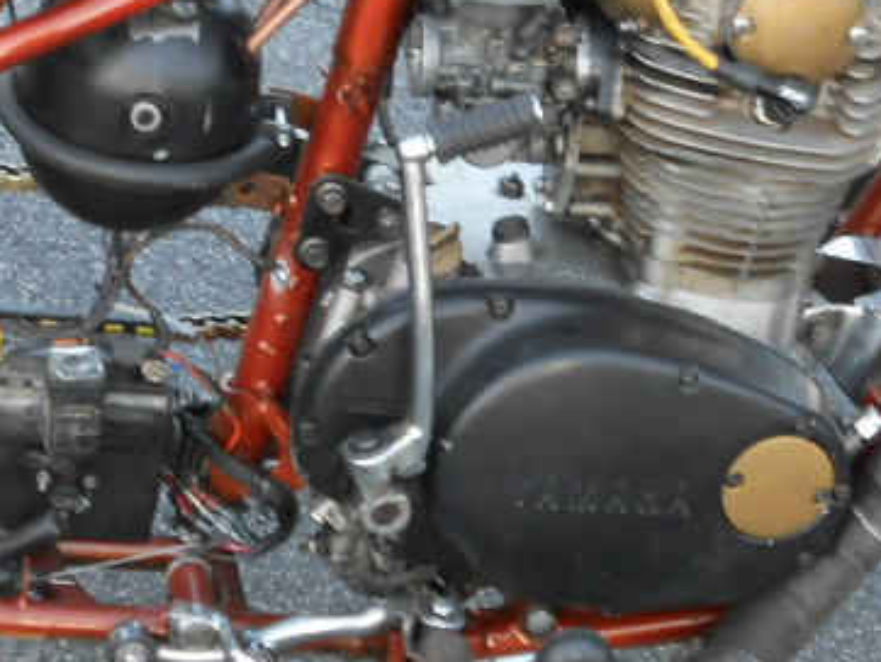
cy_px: 105
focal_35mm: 130
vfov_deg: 11.4
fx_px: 3311
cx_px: 348
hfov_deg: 15.1
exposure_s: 1/30
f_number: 4.3
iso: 160
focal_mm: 8.2
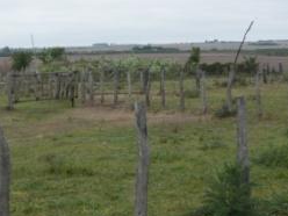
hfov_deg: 29.6
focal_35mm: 65
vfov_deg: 22.5
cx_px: 92
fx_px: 541
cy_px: 81
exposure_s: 1/160
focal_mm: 4.6
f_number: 8
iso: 100
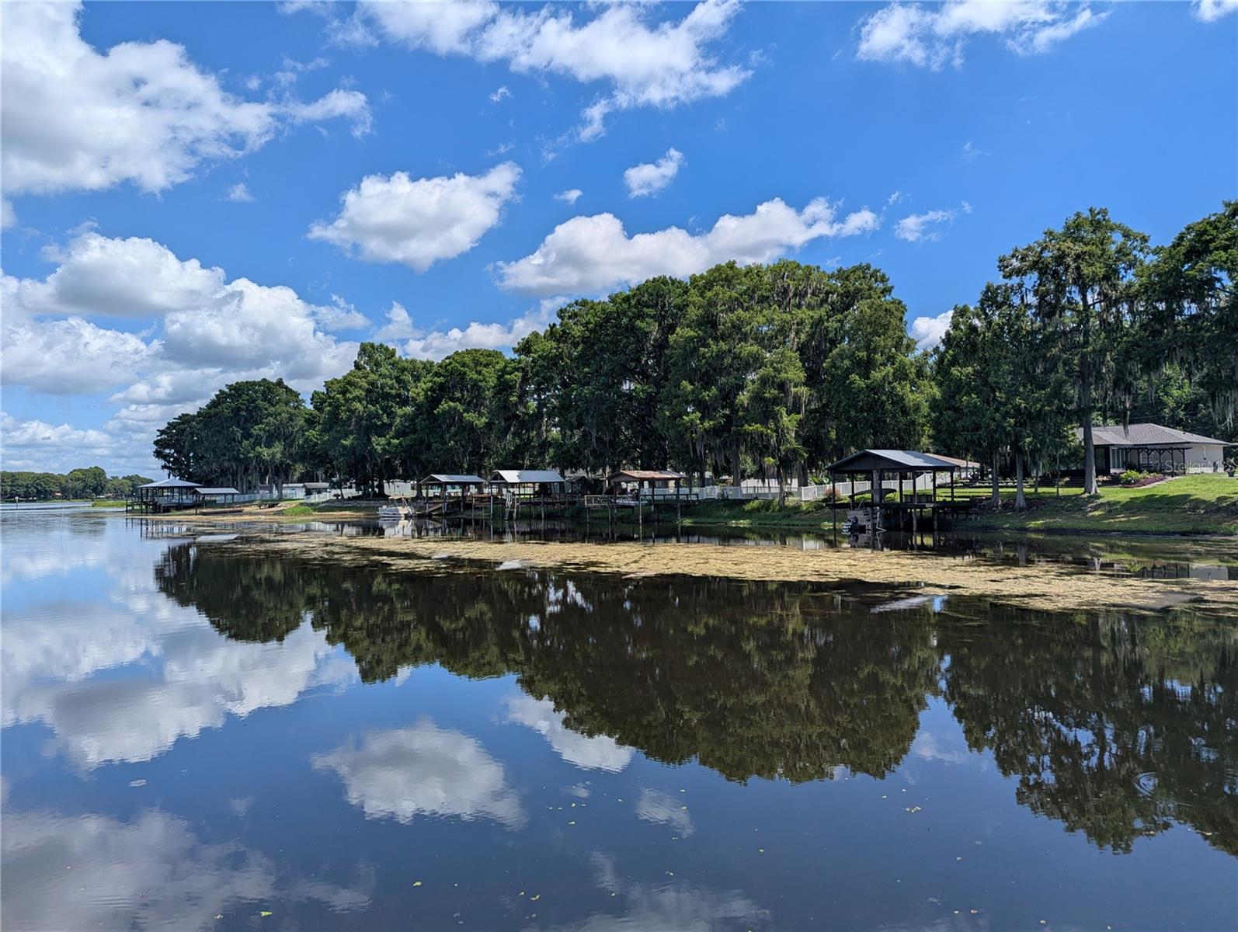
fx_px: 859
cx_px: 619
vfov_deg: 56.9
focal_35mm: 24
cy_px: 466
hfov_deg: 71.5
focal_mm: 6.81
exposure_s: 1/2695
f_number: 1.85
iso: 47
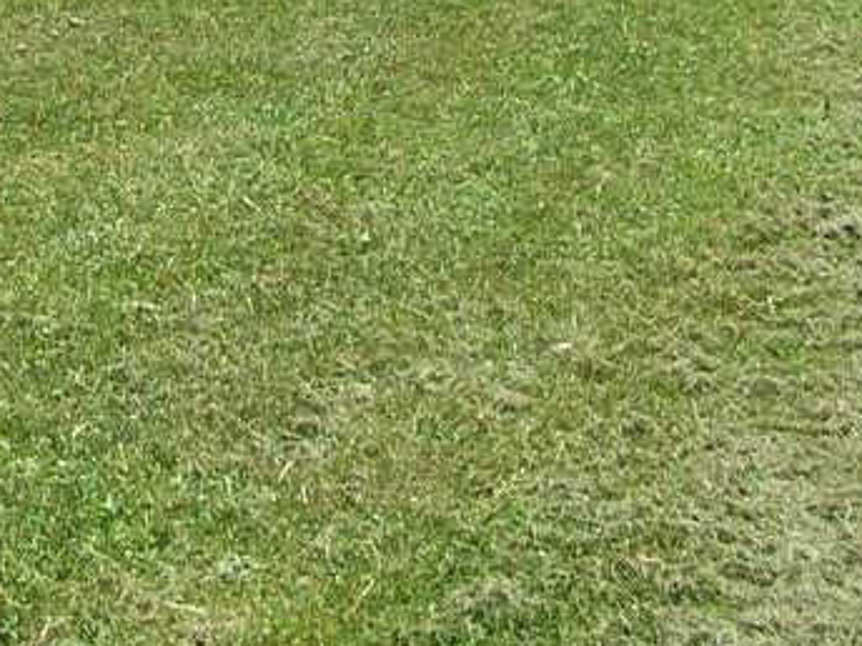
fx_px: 2814
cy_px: -263
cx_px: 95
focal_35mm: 113
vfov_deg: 12.6
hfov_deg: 17.2
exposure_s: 1/500
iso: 80
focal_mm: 6.3
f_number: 4
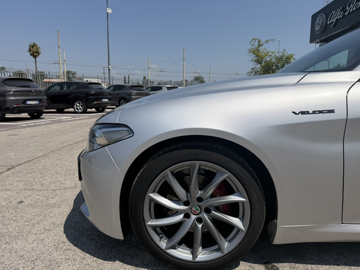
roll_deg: -2.6
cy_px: 135
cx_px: 180
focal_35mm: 24
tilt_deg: -10.0
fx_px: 250
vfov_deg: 56.8
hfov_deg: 71.6
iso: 125
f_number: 1.78
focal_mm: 6.76
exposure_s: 1/14286
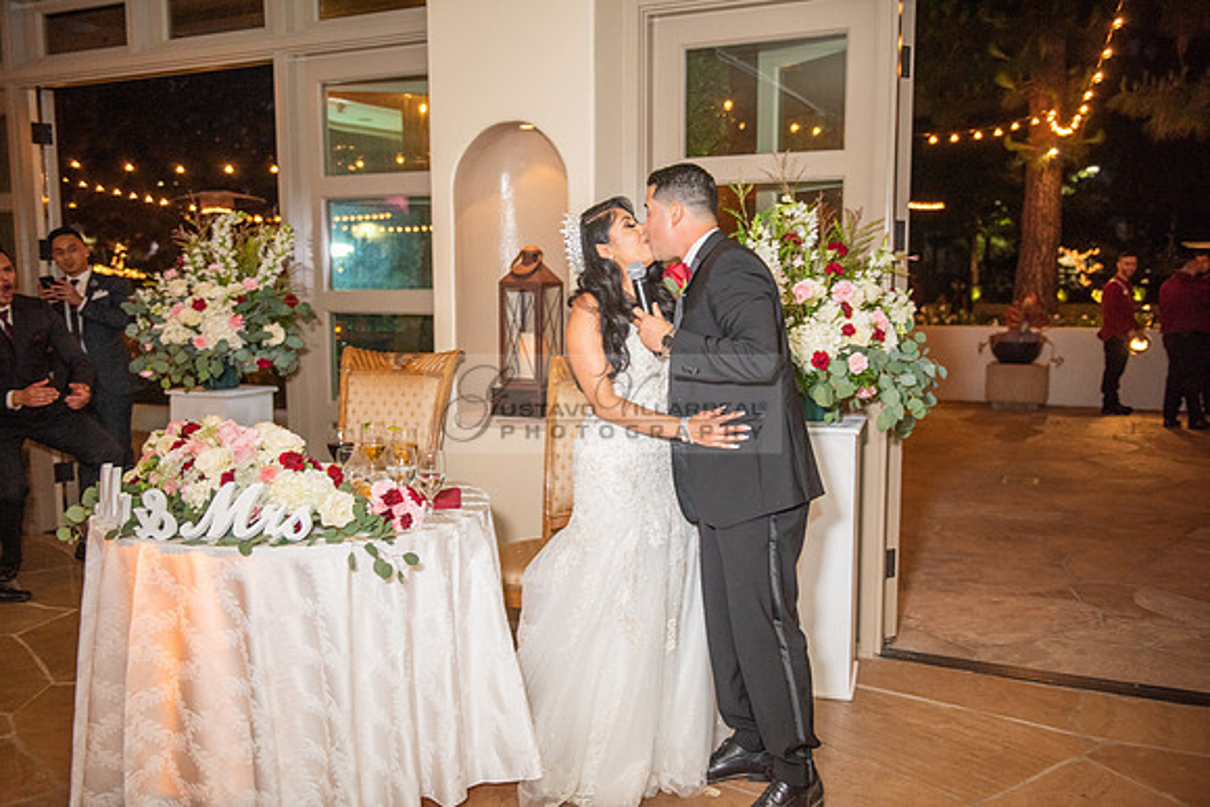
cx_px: 605
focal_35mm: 32
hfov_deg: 58.7
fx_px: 1076
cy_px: 404
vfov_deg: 41.1
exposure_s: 1/125
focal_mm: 32
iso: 1250
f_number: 2.8
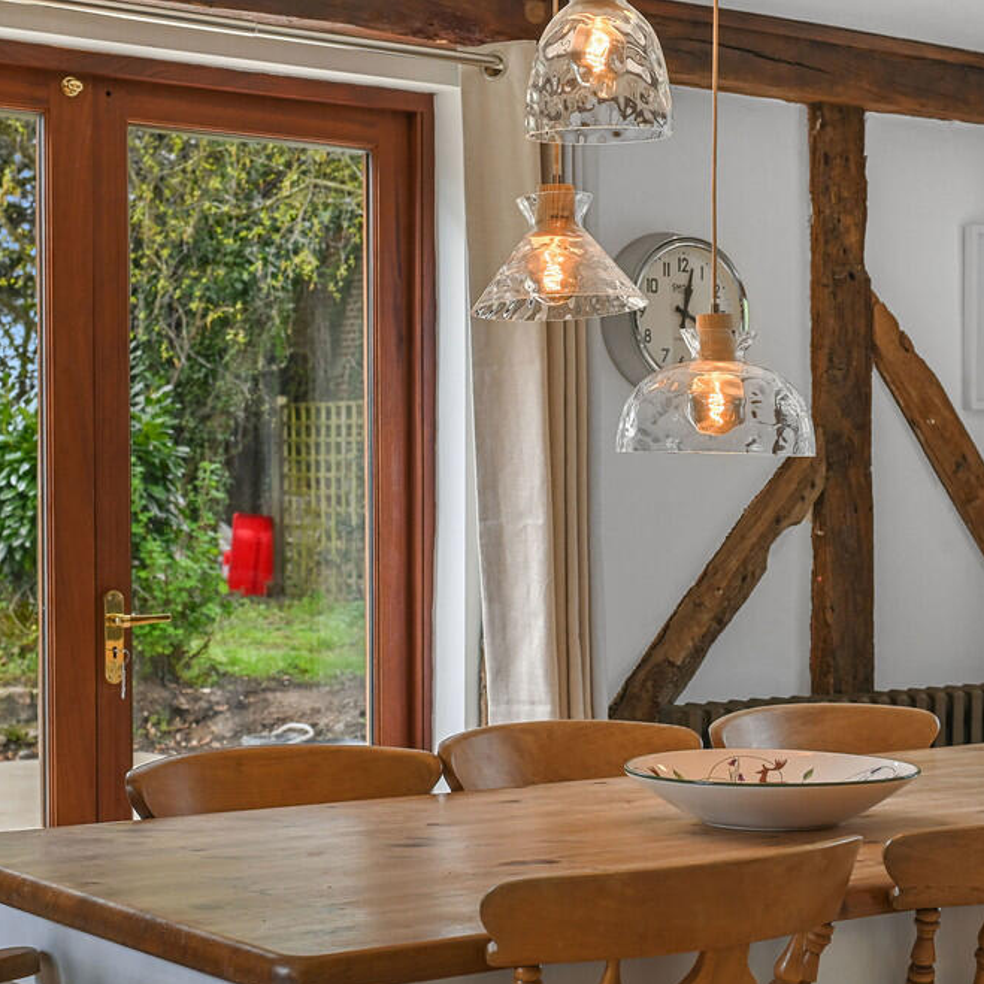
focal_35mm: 66
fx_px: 2123
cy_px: 496
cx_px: 558
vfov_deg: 26.1
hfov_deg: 26.1
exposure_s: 1/5
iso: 400
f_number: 8
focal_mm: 50
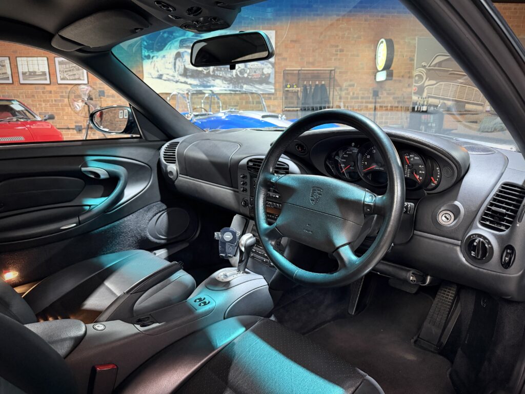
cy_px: 197
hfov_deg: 71.6
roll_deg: -0.7
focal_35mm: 24
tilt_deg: -14.3
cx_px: 262
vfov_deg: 56.8
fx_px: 364
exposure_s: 1/33
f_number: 1.78
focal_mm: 6.76
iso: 640
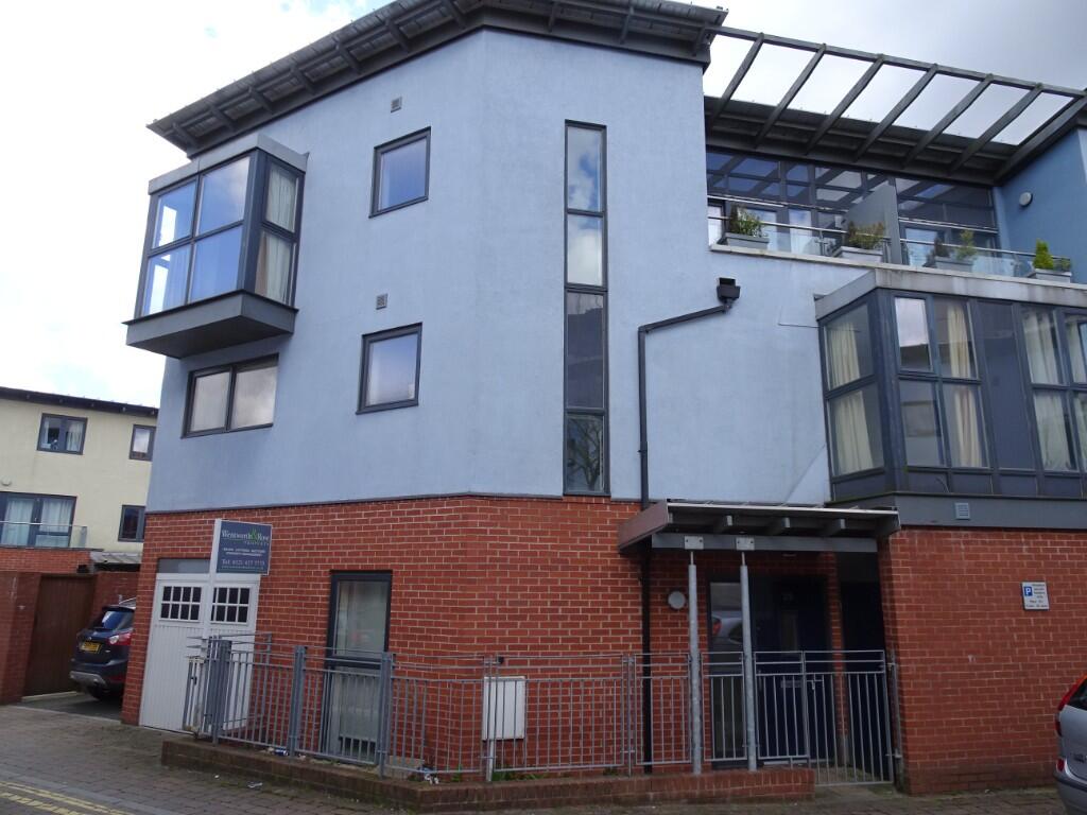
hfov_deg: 71.6
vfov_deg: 56.8
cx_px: 544
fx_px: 754
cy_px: 408
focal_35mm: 24
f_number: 3.5
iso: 80
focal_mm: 4.1
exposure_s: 1/320
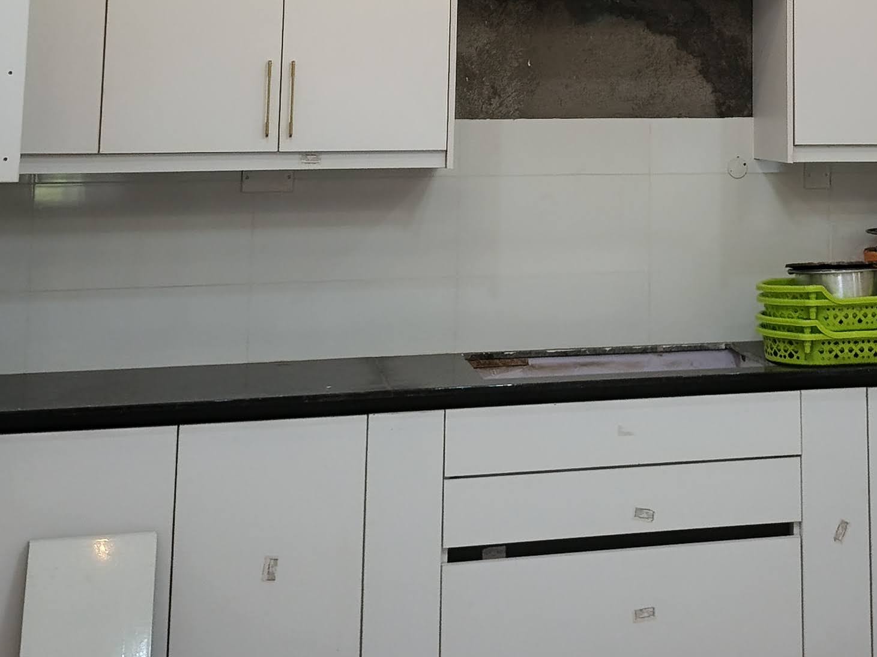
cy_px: -113
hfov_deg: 29.5
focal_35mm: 64
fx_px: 1621
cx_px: 711
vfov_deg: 21.4
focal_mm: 5.56
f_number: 1.8
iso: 215
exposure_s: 1/100
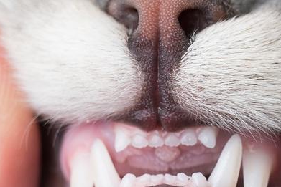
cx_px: 208
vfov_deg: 7.2
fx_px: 1484
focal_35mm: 190
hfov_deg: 10.8
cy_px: 174
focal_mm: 35
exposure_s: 1/200
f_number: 4.5
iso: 100
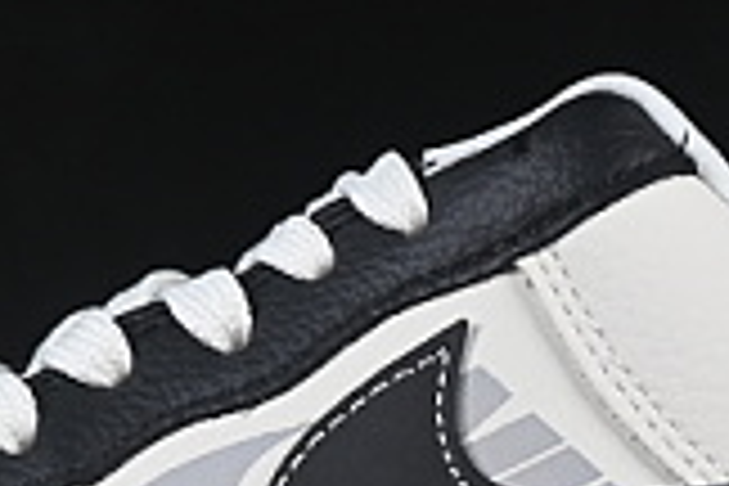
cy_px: 385
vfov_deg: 3.7
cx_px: 351
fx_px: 7512
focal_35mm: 371
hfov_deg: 5.6
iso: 160
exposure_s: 1/80
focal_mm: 50
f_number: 8
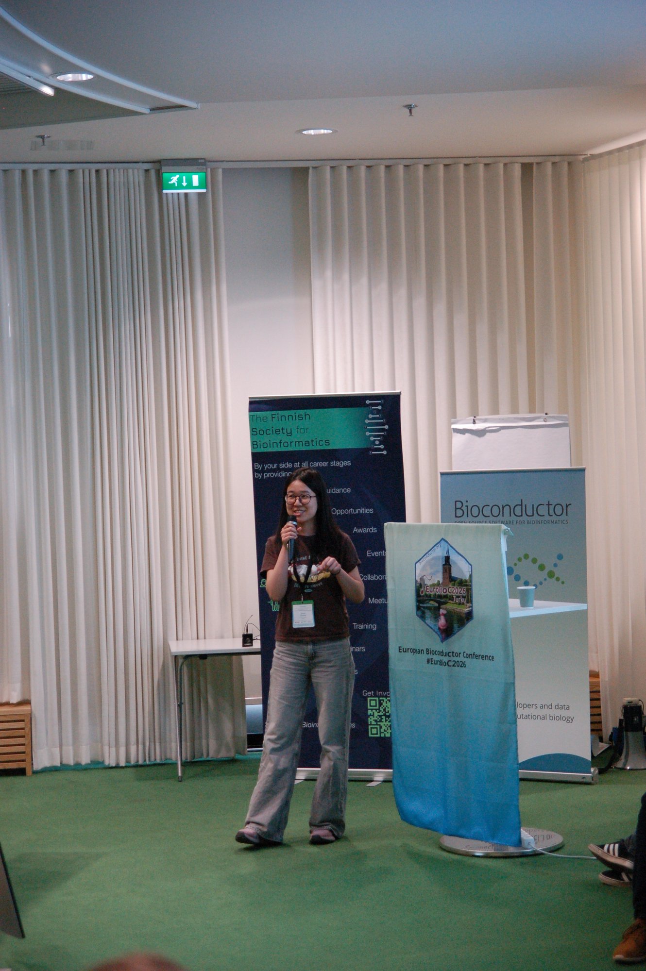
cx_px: 323
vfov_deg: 27.0
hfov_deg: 18.2
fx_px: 2022
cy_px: 486
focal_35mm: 75
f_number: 2.8
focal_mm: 50
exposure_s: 1/125
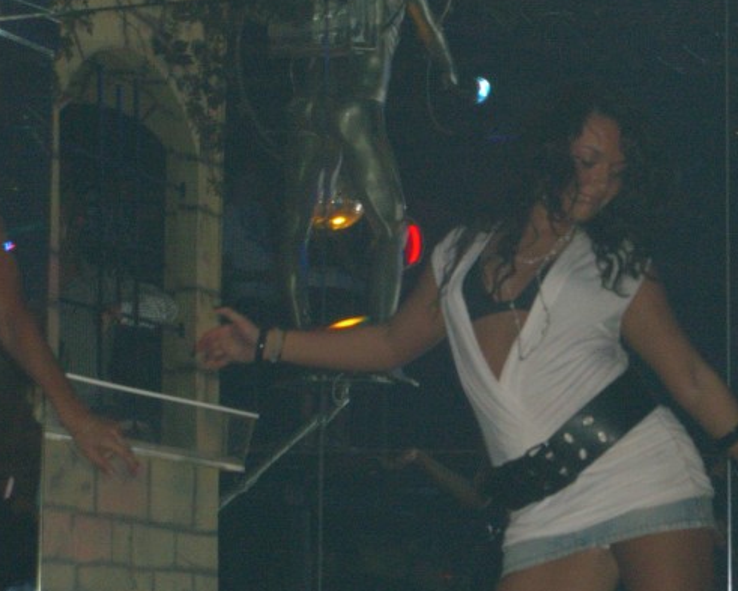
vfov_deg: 11.4
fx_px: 2971
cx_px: 443
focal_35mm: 136
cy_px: 290
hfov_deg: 14.2
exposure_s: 1/60
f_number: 5.1
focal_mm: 23.7
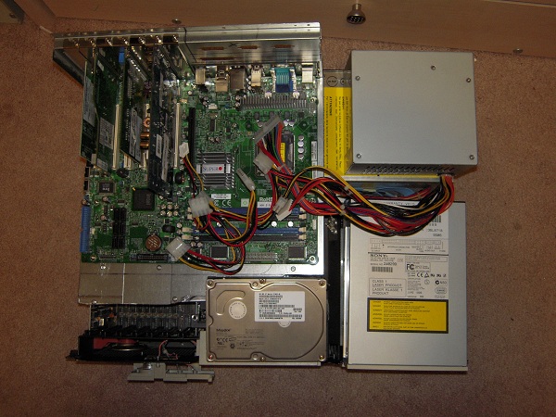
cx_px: 278
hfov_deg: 50.1
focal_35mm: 37
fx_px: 594
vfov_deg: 38.7
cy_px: 208
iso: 250
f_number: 3
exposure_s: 1/25
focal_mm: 6.5
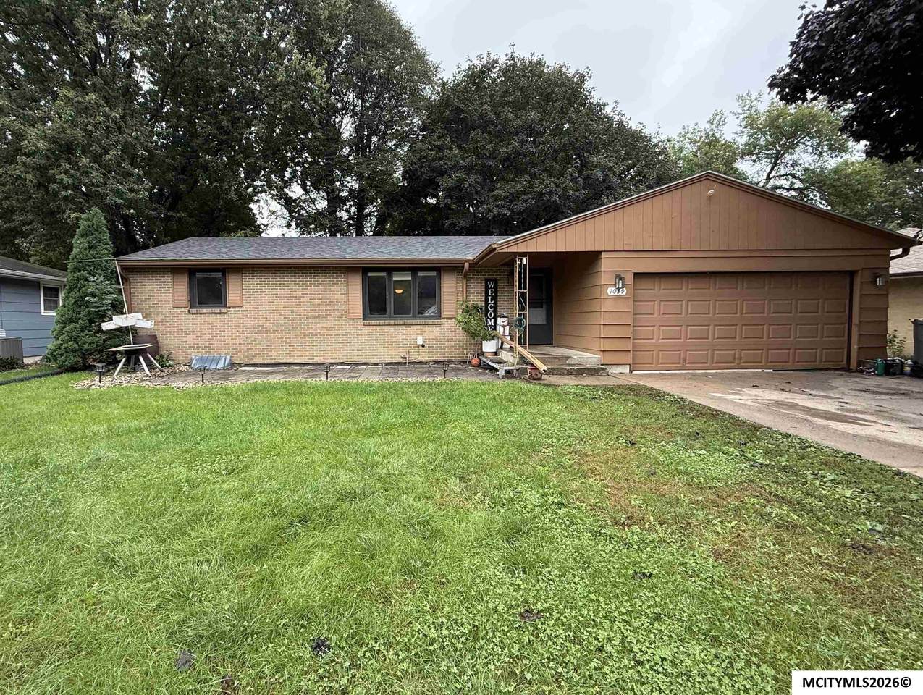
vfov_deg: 85.8
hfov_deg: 102.0
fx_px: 374
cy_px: 348
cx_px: 462
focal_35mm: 14
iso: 64
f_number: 2.2
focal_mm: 2.22
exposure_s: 1/108
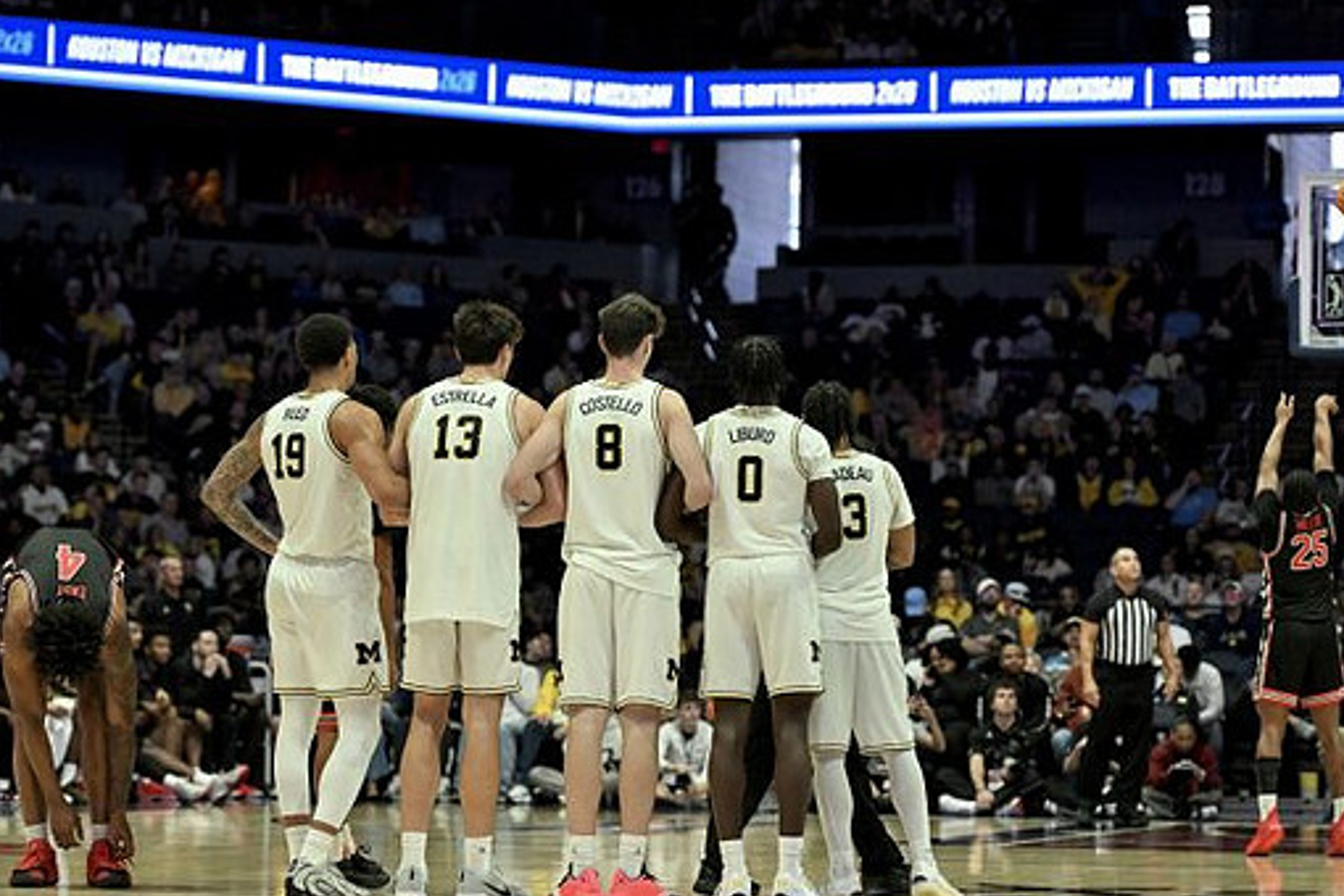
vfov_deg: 10.4
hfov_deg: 15.5
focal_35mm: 132
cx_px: 656
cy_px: 489
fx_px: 4928
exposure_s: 1/1000
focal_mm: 116
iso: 4000
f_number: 2.8
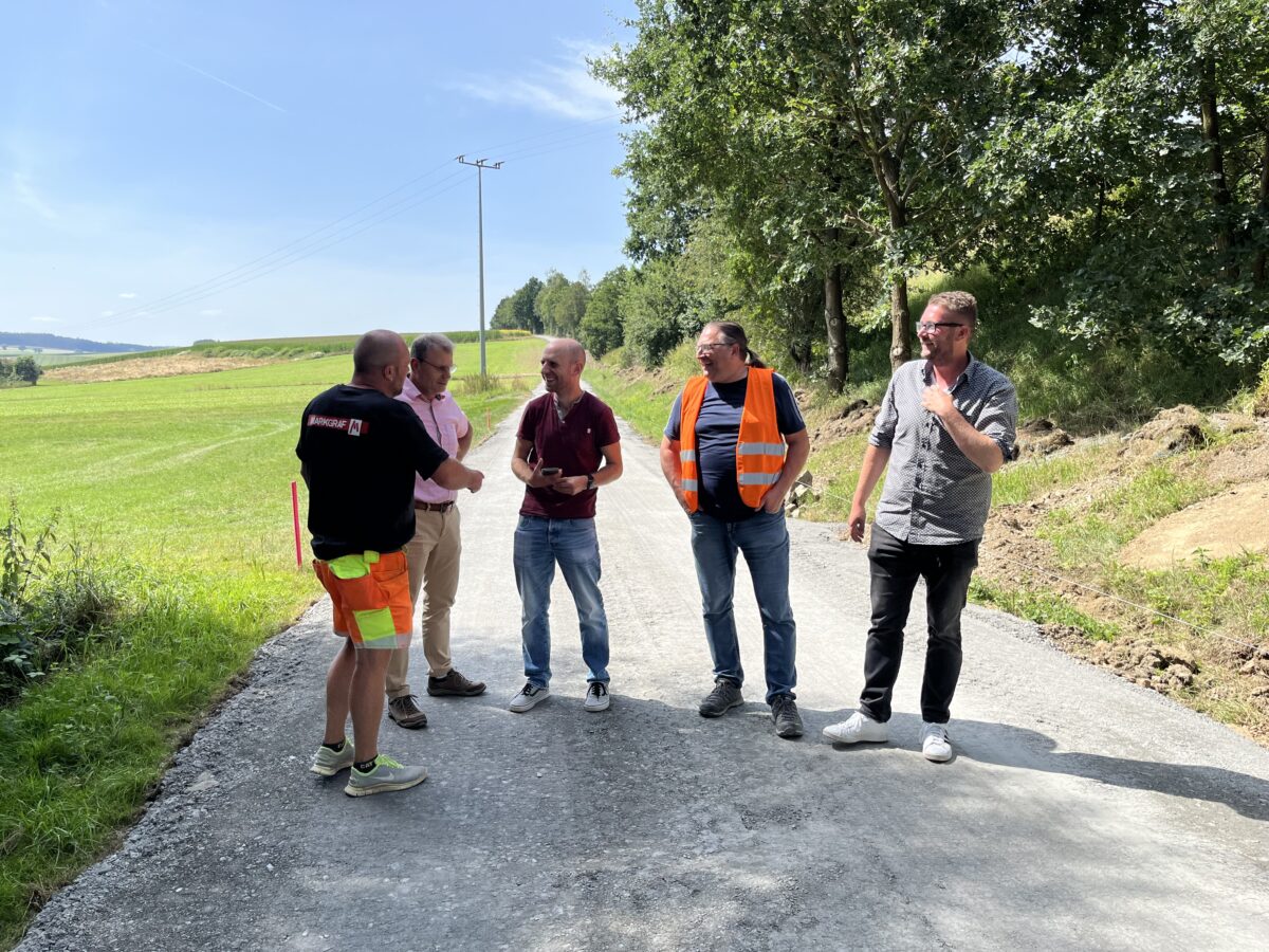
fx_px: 953
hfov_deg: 67.3
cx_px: 634
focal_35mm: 26
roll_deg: +0.7
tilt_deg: -4.1
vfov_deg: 53.1
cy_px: 476
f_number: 1.6
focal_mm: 5.1
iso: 50
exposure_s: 1/2222
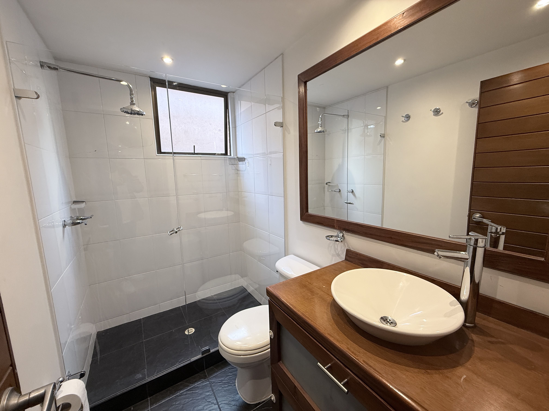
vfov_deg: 85.7
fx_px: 222
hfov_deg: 102.1
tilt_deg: -7.0
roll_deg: +1.7
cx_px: 274
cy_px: 206
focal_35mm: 14
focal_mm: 2.22
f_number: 2.2
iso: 200
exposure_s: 1/120
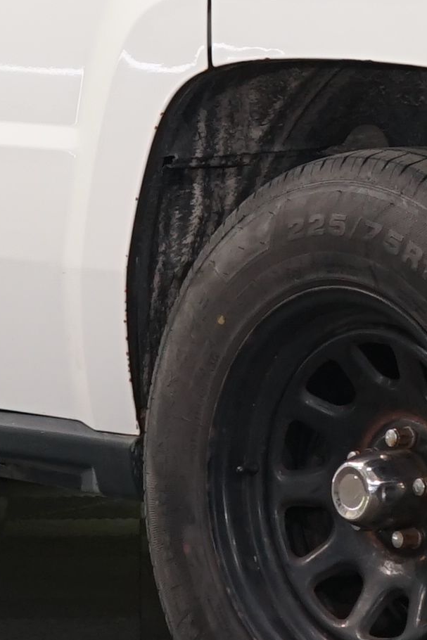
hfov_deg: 4.3
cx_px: 344
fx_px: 5744
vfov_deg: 6.3
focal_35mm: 323
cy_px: -93
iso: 500
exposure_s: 1/25
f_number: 6.3
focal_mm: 49
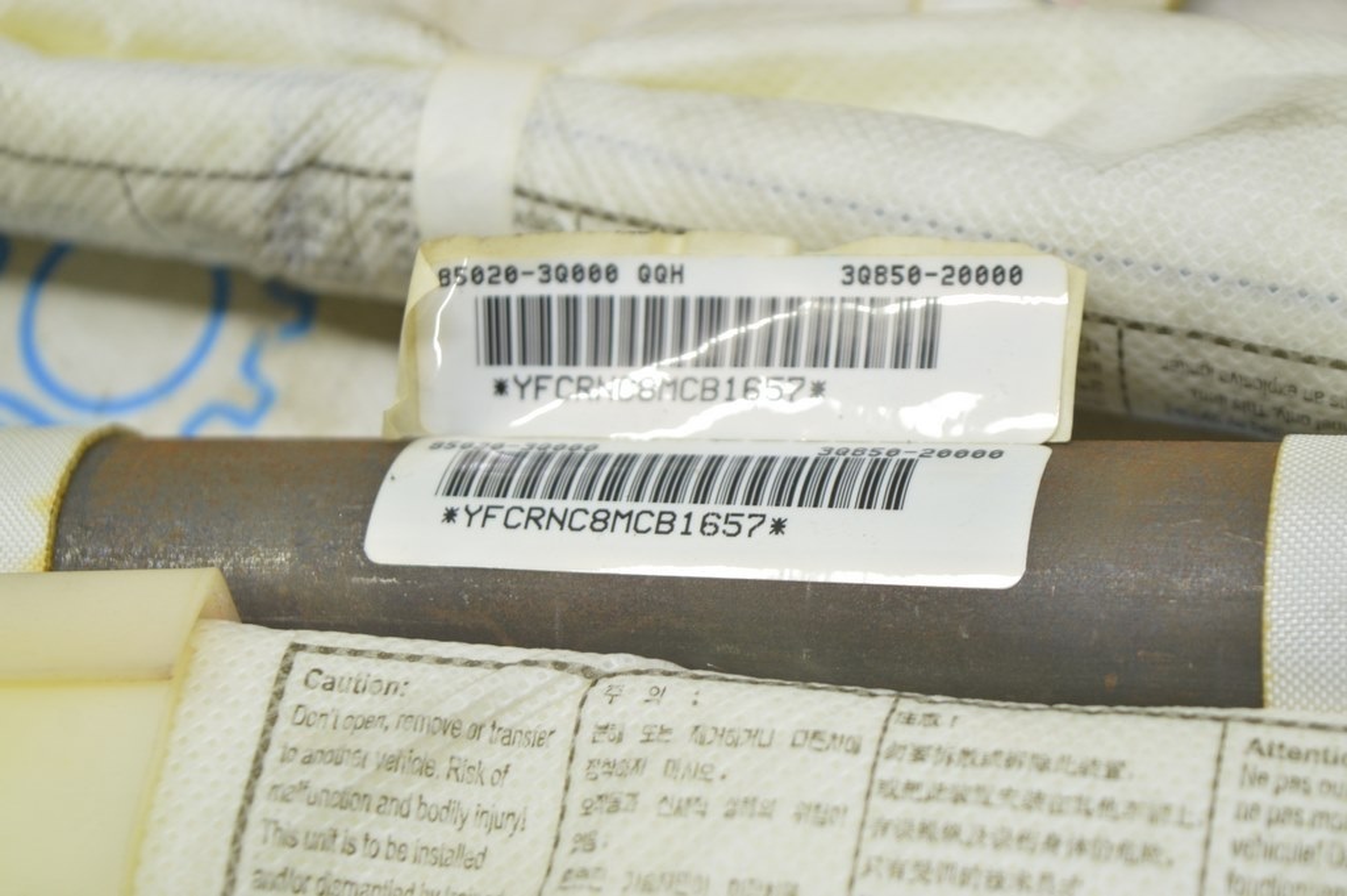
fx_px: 3084
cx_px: 674
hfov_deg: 24.6
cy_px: 448
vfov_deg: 16.5
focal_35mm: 82
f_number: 5.6
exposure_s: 1/20
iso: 400
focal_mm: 55
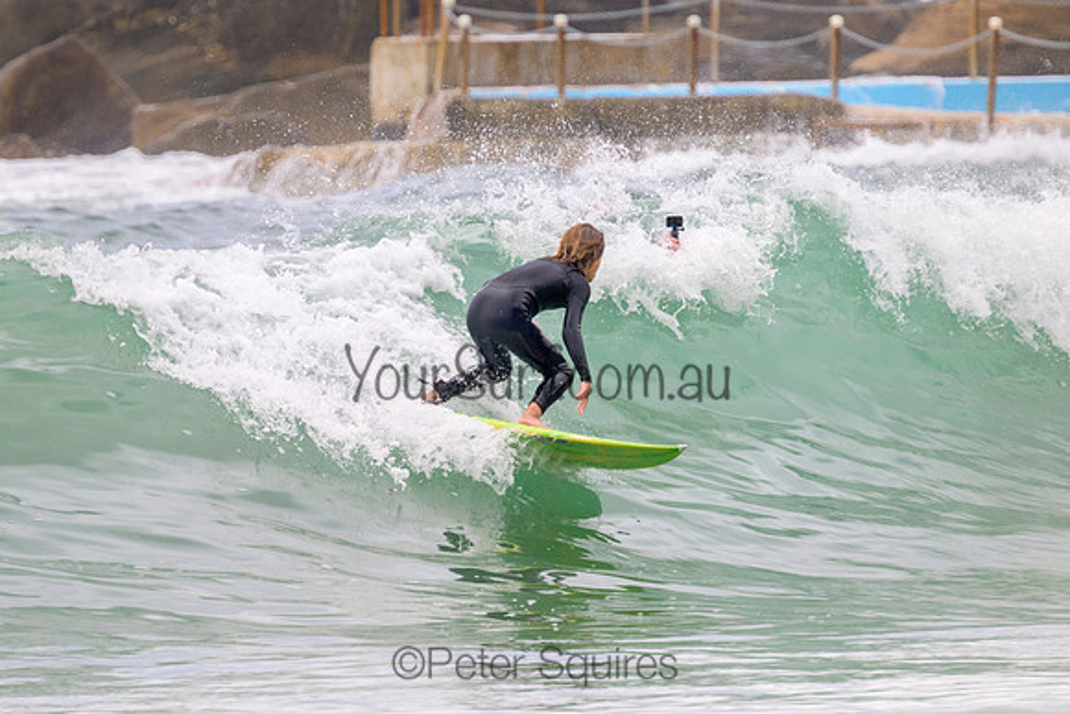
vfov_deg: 1.6
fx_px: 25361
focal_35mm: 853
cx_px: 504
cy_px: 336
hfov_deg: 2.4
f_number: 11
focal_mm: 800
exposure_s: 1/1250
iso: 1400
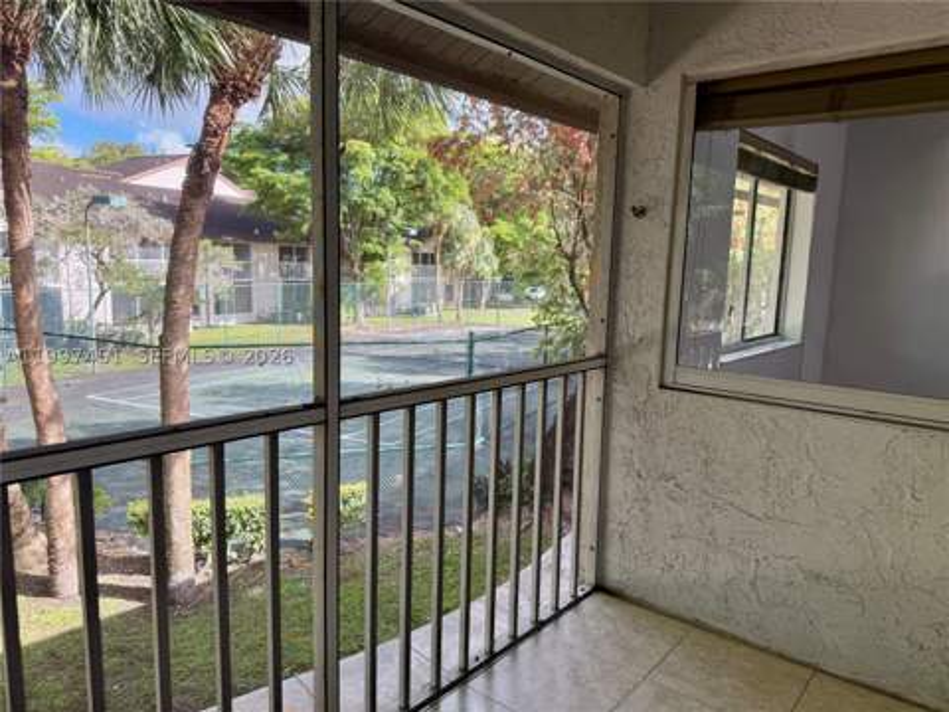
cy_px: 356
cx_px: 474
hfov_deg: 71.6
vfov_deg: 56.8
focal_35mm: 24
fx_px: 658
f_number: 1.78
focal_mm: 6.76
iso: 100
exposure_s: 1/365
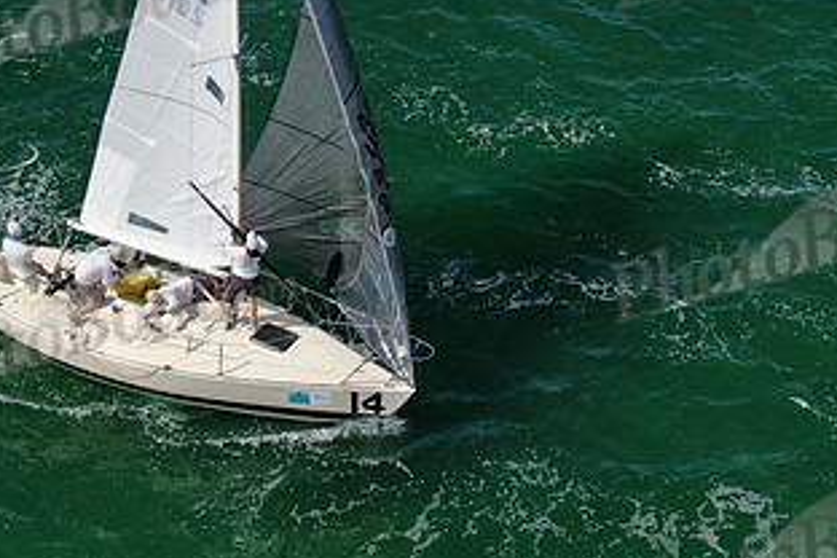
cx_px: 456
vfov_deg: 15.0
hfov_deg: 22.4
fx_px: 2116
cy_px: 130
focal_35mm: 91
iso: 100
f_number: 3.8
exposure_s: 1/1250
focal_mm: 8.42
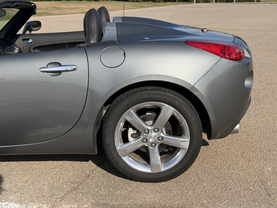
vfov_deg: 30.3
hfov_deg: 39.7
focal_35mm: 48
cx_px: 138
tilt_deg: -15.1
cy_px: 104
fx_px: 384
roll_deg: +1.8
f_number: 1.78
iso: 64
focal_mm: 6.76
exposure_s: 1/5587
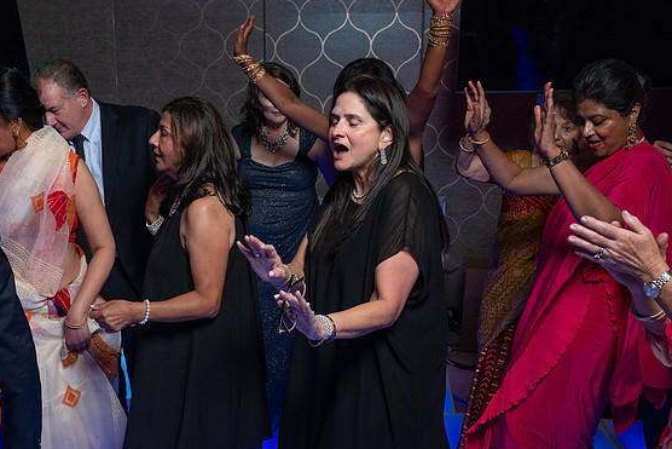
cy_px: 293
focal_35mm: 47
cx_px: 235
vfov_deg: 28.5
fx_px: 878
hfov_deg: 41.5
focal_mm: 34
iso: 2000
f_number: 5.6
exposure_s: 1/200
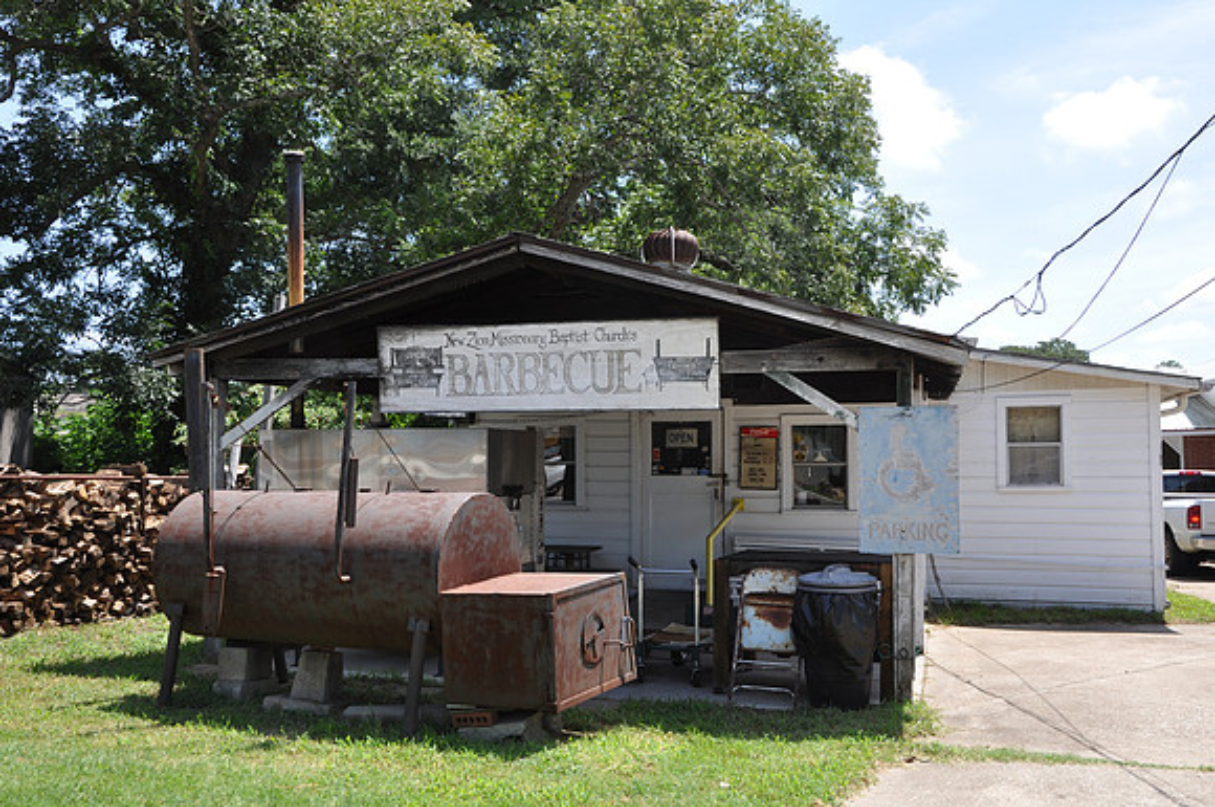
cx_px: 608
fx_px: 1112
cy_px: 404
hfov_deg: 57.3
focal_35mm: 33
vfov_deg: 39.9
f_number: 10
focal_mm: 22
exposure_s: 1/100
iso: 200
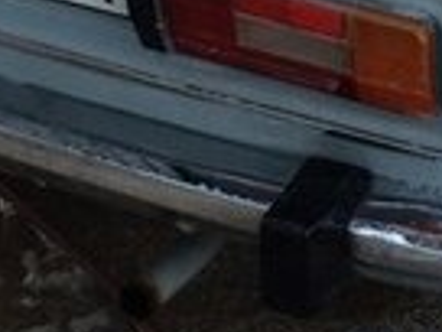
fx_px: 1800
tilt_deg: -19.3
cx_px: 364
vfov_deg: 10.1
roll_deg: -0.9
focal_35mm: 141
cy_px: -223
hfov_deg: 13.9
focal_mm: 4.15
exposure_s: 1/33
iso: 64
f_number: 2.2
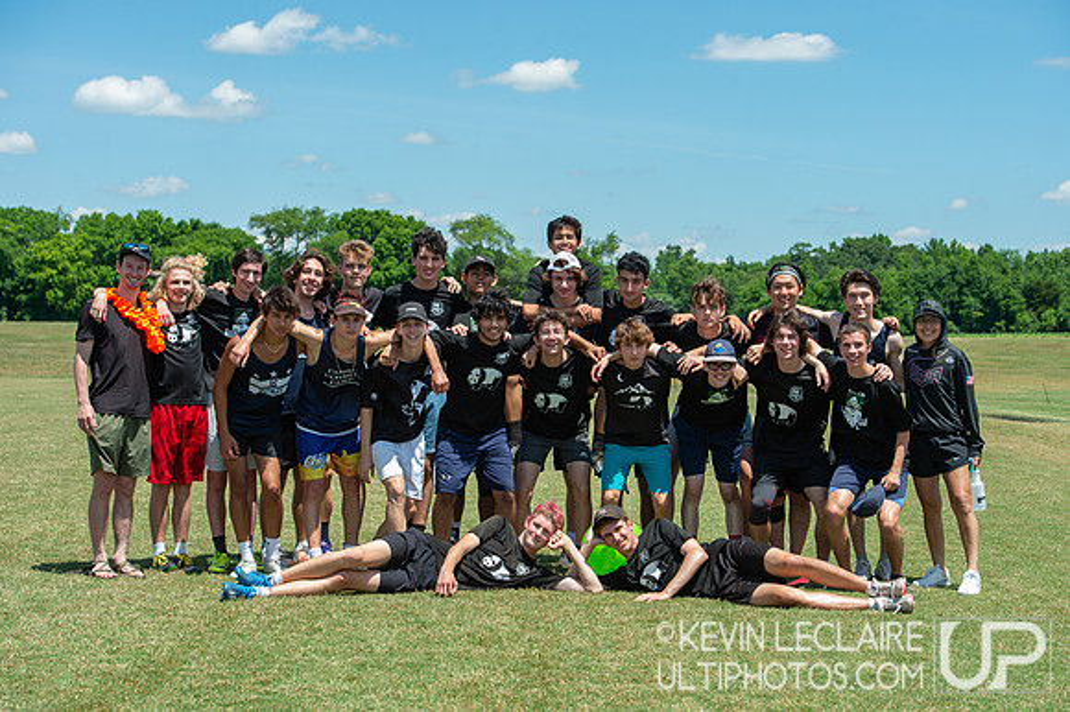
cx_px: 545
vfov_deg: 18.5
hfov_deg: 27.6
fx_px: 2181
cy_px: 373
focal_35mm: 73
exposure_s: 1/400
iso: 200
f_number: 6.3
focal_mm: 70
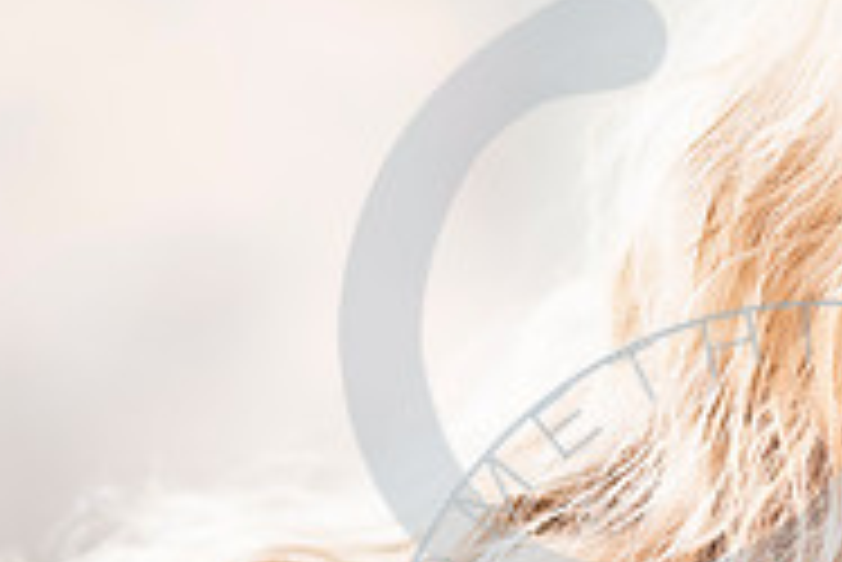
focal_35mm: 263
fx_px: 6156
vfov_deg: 5.2
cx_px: 1054
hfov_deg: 7.7
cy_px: 384
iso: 100
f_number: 2.8
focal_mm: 85
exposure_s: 1/160
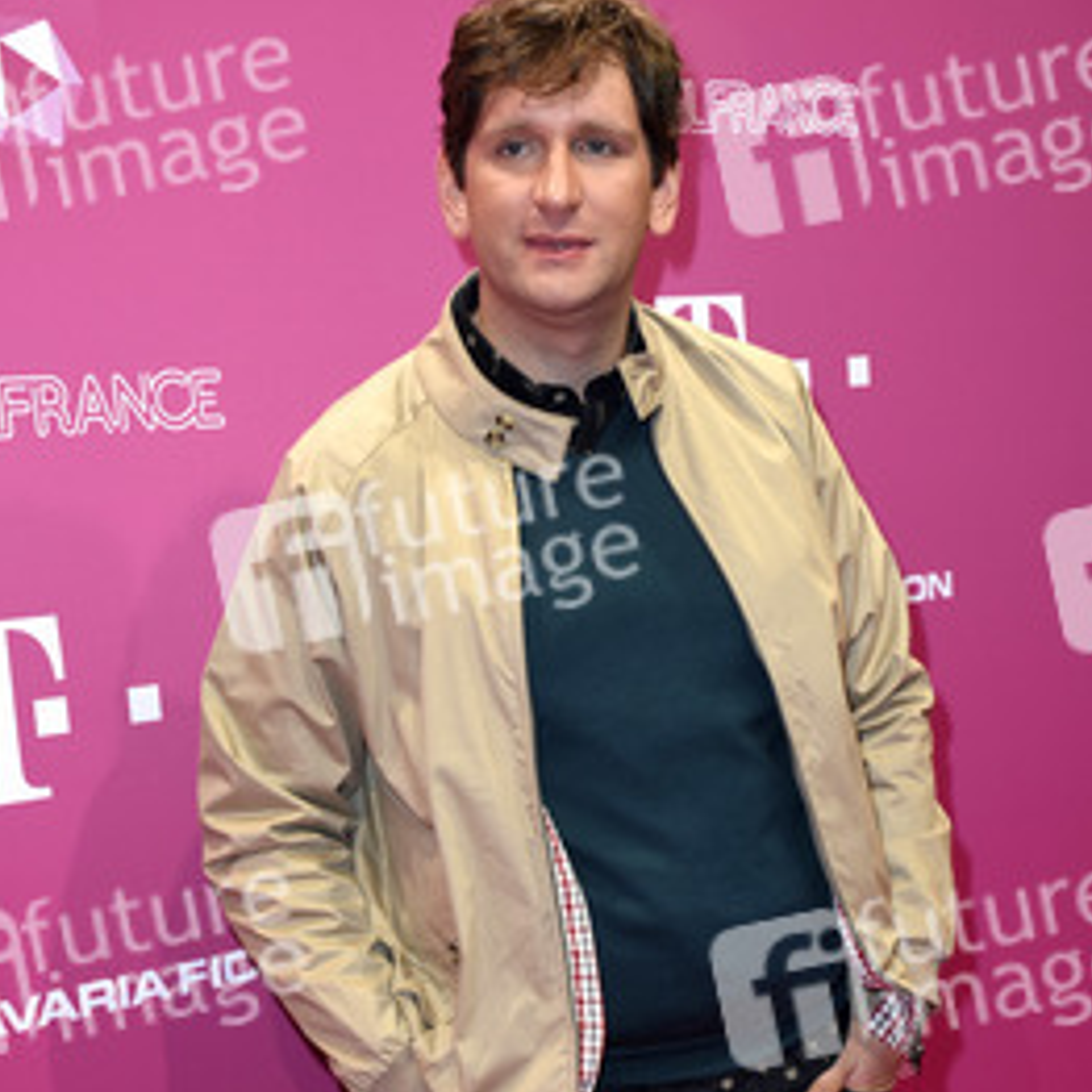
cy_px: 763
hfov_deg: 26.1
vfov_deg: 25.9
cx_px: 546
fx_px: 2356
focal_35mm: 66
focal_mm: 34
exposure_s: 1/160
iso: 500
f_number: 6.3
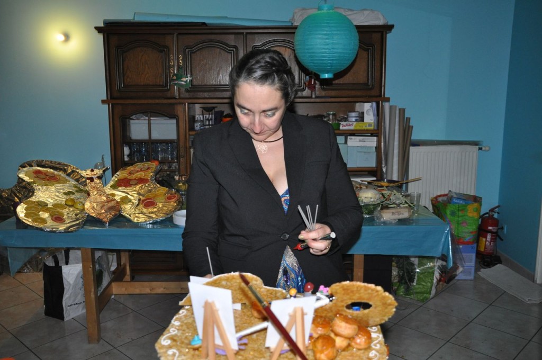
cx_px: 271
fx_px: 496
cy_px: 180
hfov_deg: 57.3
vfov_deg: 39.9
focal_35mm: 33
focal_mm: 22
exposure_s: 1/60
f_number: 3.8
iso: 800
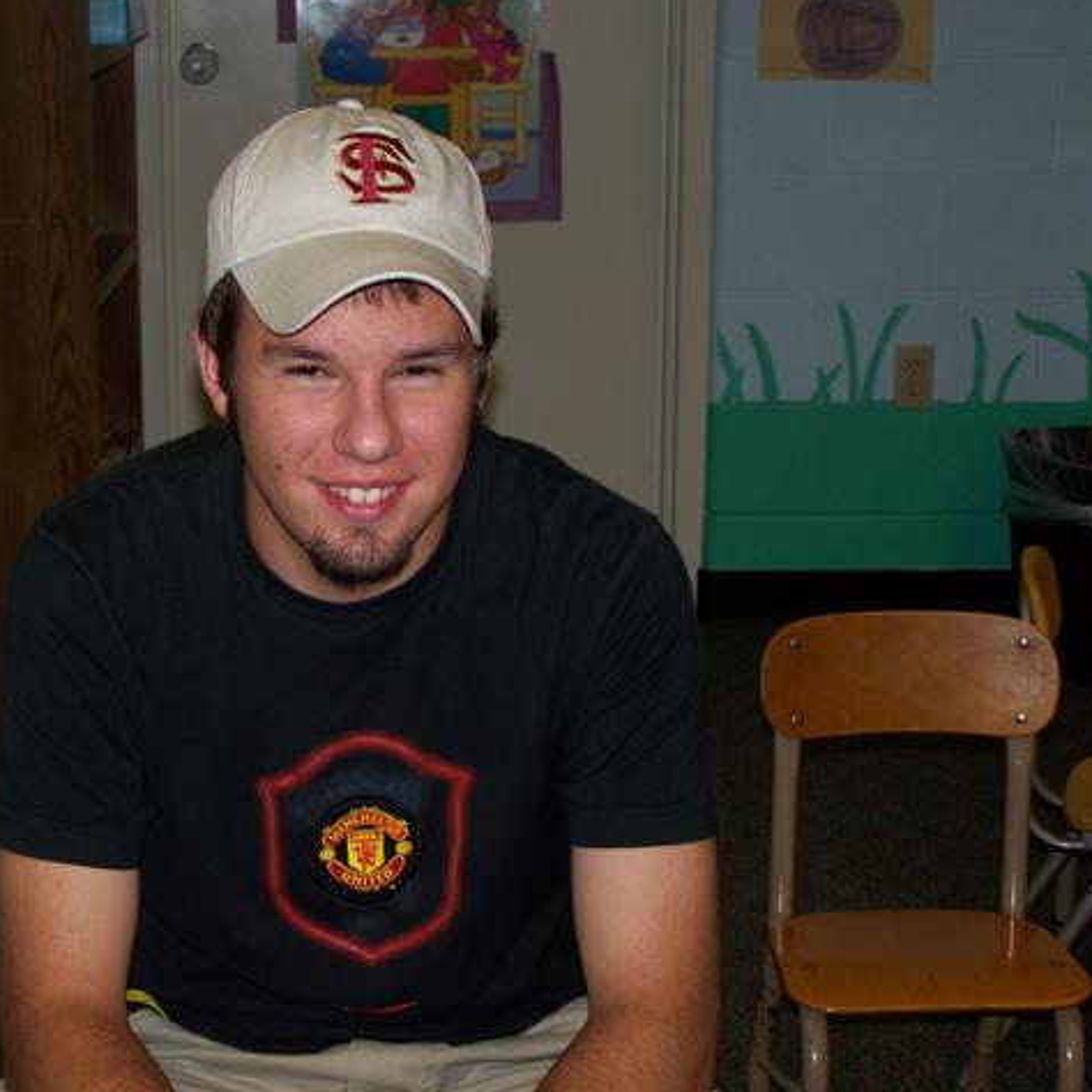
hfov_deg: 21.6
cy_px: 544
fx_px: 2855
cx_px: 385
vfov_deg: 21.7
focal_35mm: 80
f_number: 3.2
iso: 64
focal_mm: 11.2
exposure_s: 1/80
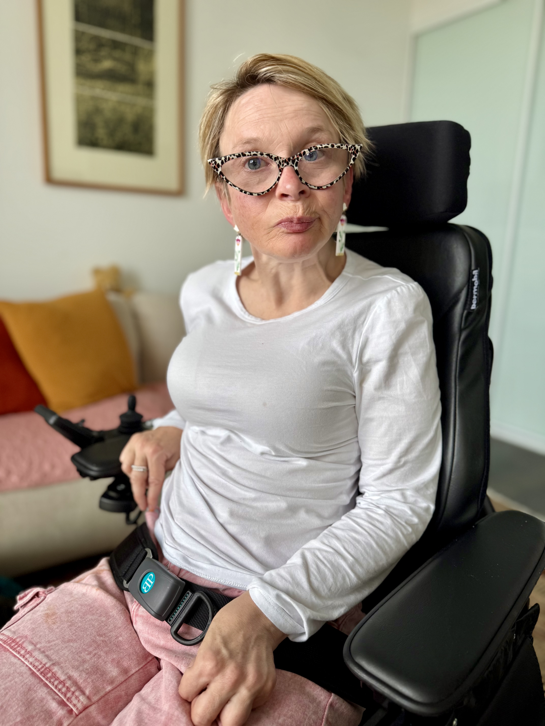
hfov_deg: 56.8
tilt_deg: -12.3
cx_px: 272
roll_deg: -2.8
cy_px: 363
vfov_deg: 71.6
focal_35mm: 24
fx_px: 504
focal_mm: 6.76
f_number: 1.78
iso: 80
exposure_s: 1/121
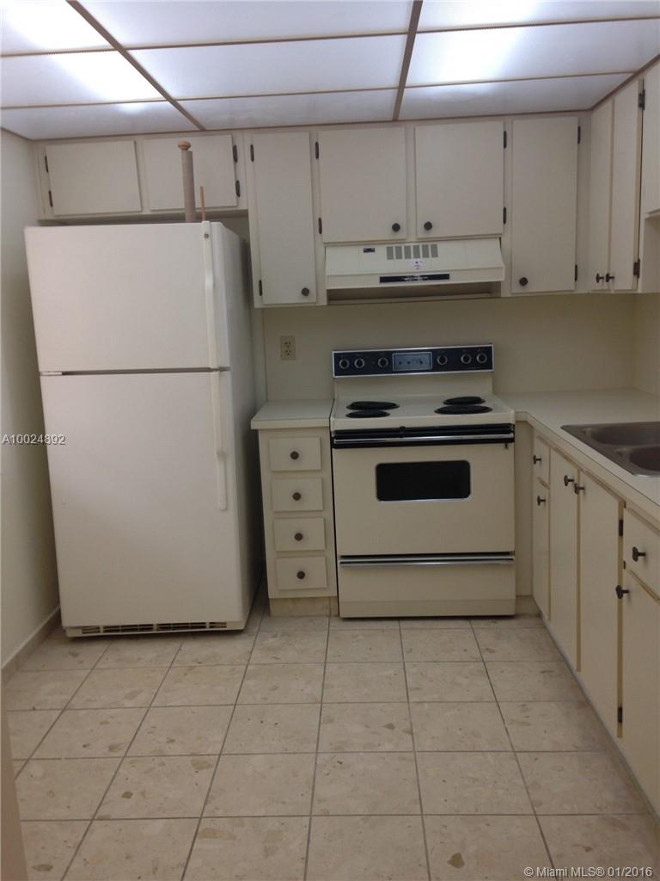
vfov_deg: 55.4
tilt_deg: -8.6
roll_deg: +1.0
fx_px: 839
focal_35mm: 33
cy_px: 440
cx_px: 330
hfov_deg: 42.9
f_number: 2.4
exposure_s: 1/40
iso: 64
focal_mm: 4.12
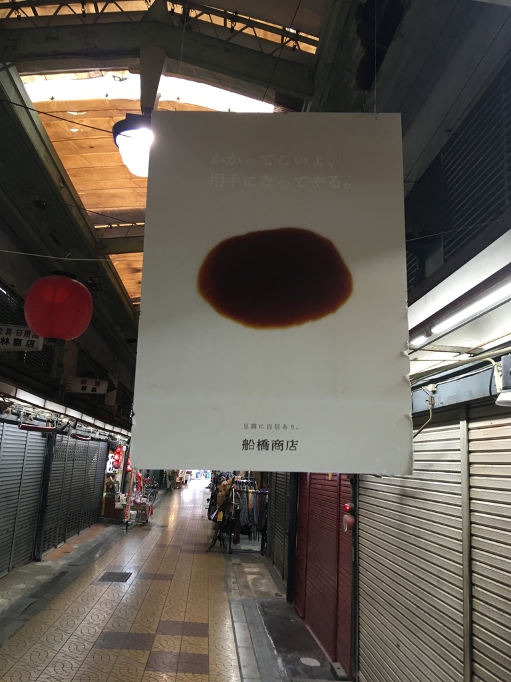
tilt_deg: +11.5
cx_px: 256
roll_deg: -3.2
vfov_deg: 61.7
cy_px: 341
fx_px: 571
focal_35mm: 29
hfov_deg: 48.2
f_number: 2.2
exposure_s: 1/30
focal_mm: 4.15
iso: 80
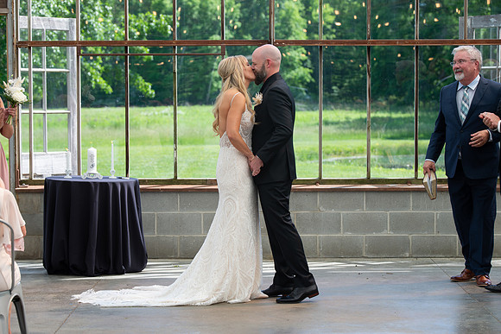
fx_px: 1364
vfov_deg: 14.0
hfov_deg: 20.8
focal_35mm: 98
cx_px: 250
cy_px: 167
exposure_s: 1/200
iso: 160
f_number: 5.6
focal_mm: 98
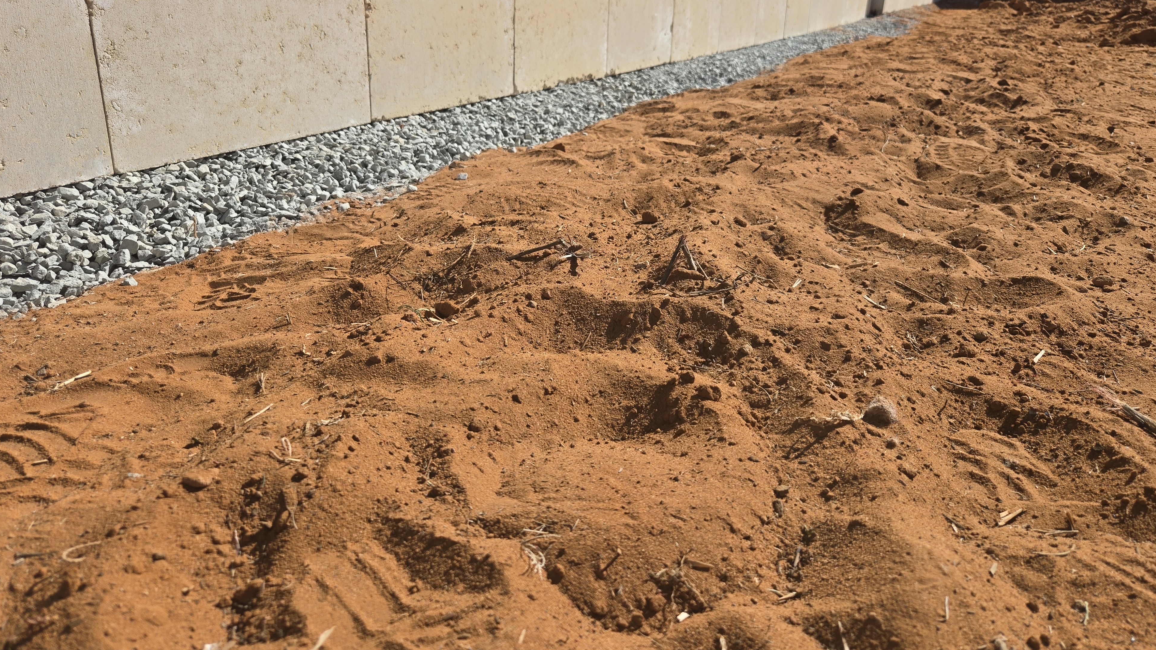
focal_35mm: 26
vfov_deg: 44.1
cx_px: 559
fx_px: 797
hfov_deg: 71.9
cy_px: 252
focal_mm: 5.4
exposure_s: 1/2921
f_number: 1.8
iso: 32
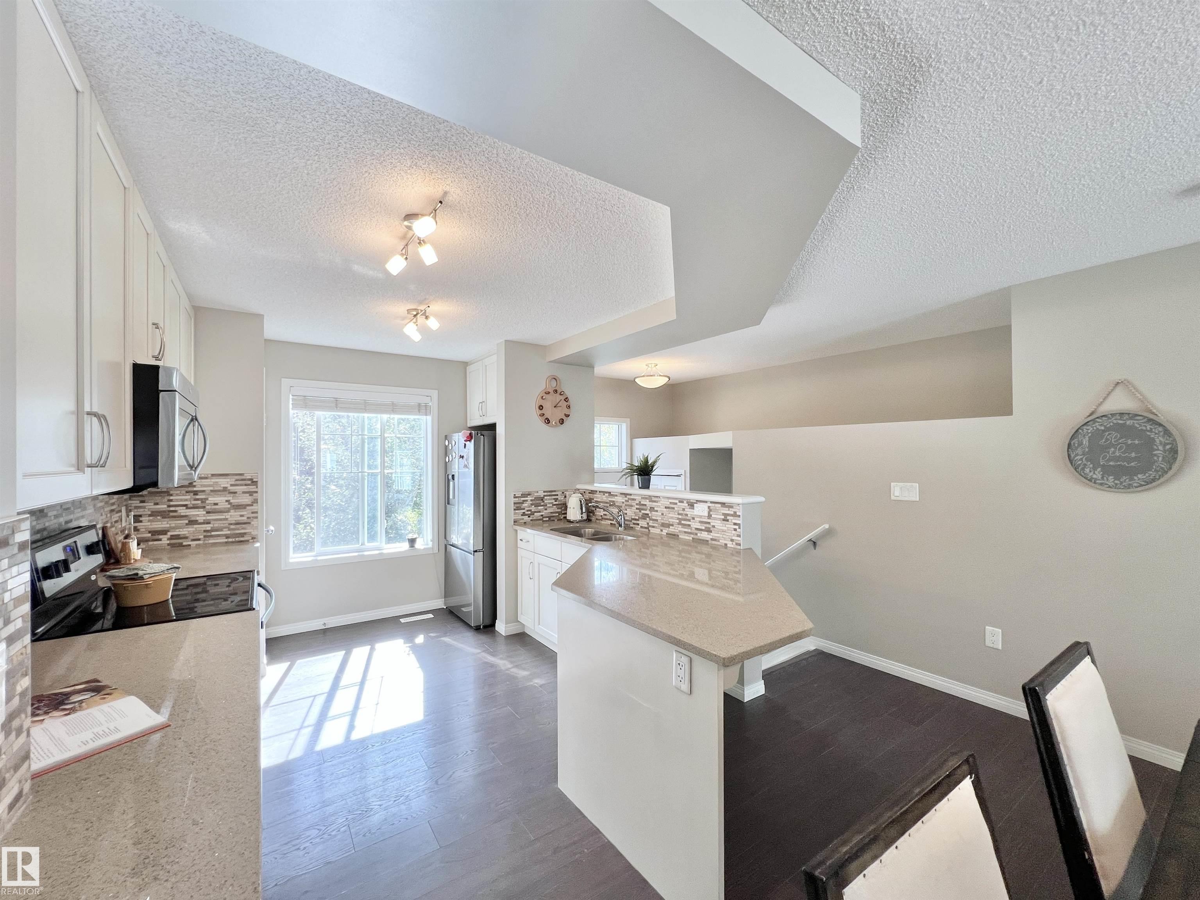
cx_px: 600
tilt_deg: +0.4
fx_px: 451
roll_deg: +0.3
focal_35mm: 13
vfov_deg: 89.9
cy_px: 450
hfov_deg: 106.2
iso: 64
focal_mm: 1.57
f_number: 1.8
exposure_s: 1/120
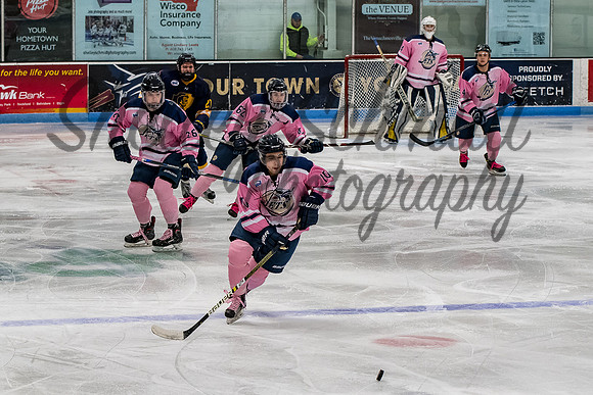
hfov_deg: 13.4
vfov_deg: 8.9
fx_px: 2533
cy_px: 208
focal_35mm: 154
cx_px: 302
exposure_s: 1/800
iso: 2500
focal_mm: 80
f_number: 4
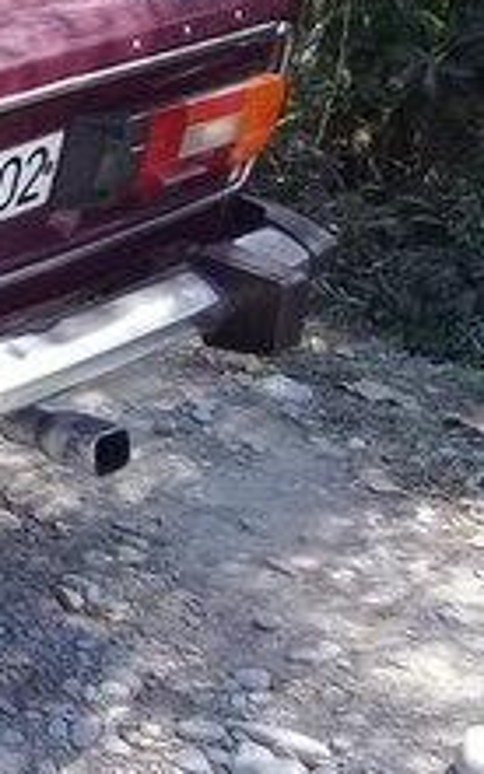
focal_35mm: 98
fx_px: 2070
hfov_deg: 11.5
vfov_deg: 20.9
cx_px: -596
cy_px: 114
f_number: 2.2
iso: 50
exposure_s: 1/372
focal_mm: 3.3
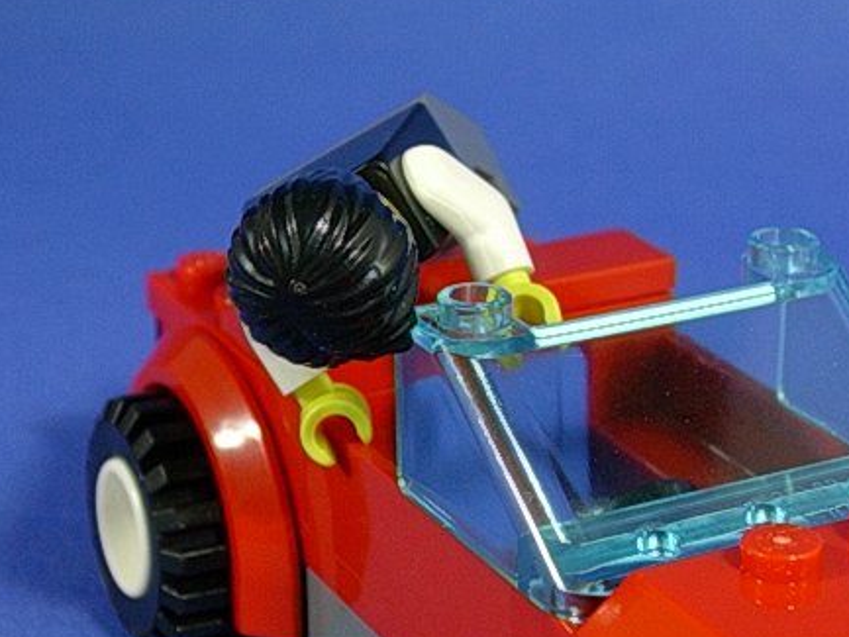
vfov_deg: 14.1
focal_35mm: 105
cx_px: 471
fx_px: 2576
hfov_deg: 18.7
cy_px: 349
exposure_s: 1/5.6
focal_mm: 10.8
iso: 70
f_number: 3.7
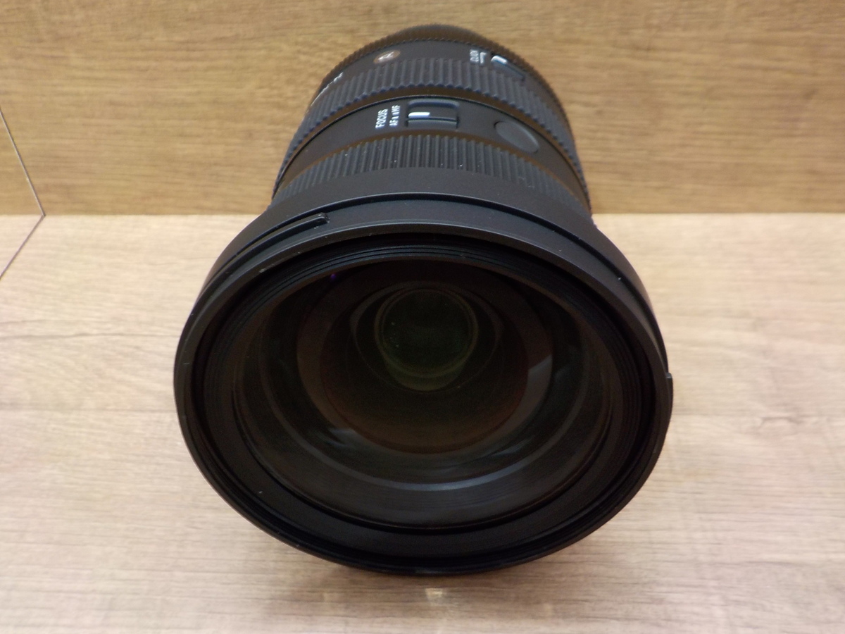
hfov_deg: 60.0
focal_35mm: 30
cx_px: 422
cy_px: 317
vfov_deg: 46.8
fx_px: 732
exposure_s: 1/30
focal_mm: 4.1
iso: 180
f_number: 3.3
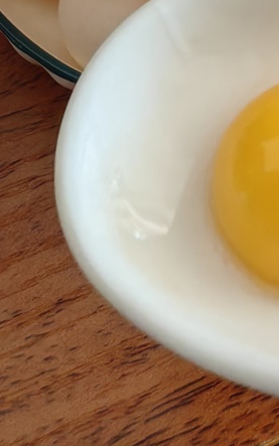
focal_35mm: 69
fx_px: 839
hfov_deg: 17.9
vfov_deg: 27.5
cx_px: 339
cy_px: -29
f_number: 2.2
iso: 160
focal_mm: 1.76
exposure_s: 1/100
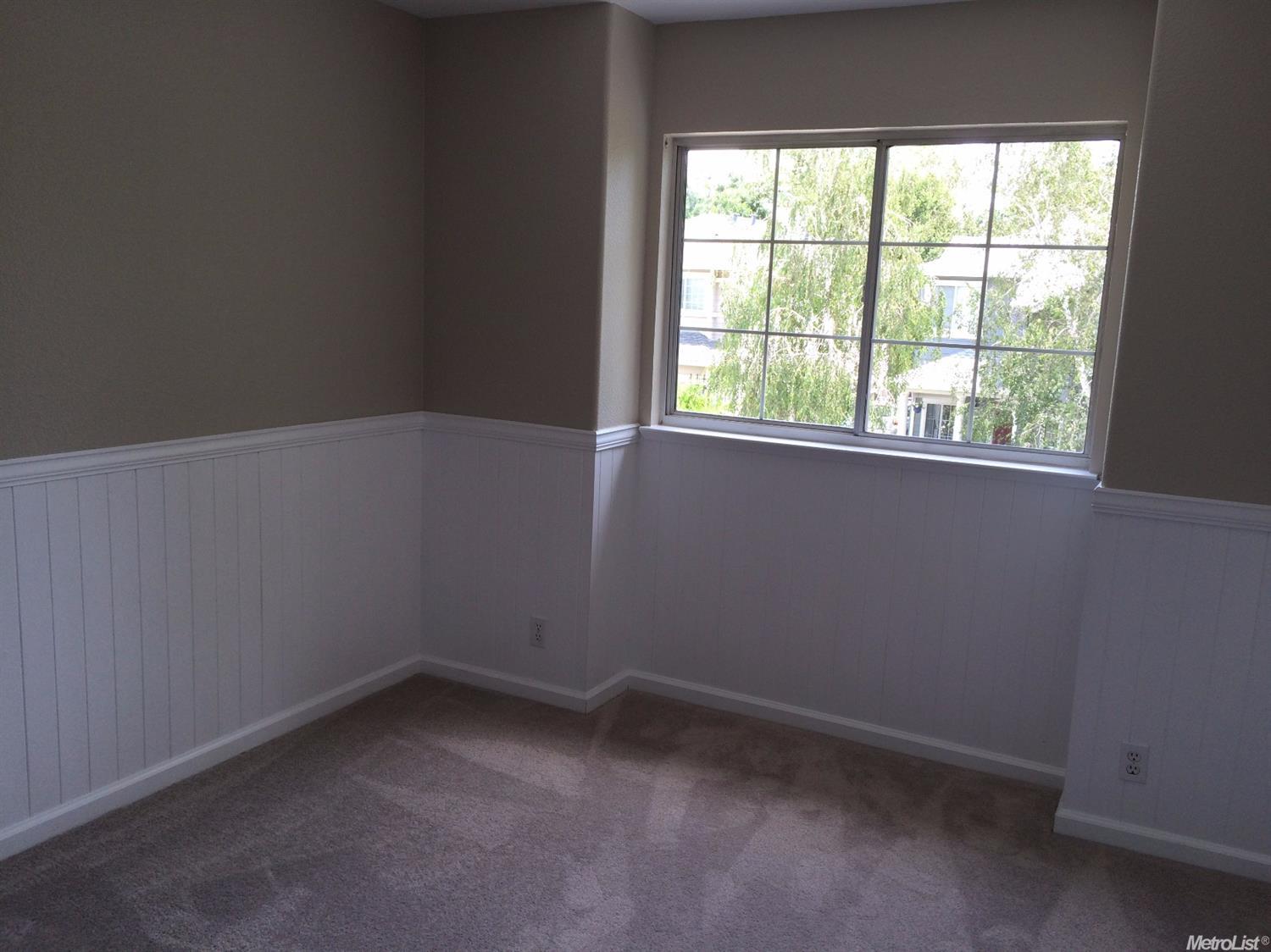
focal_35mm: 29
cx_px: 636
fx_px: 1064
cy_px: 476
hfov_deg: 61.7
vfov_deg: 48.2
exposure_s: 1/120
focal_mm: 4.15
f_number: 2.2
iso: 40
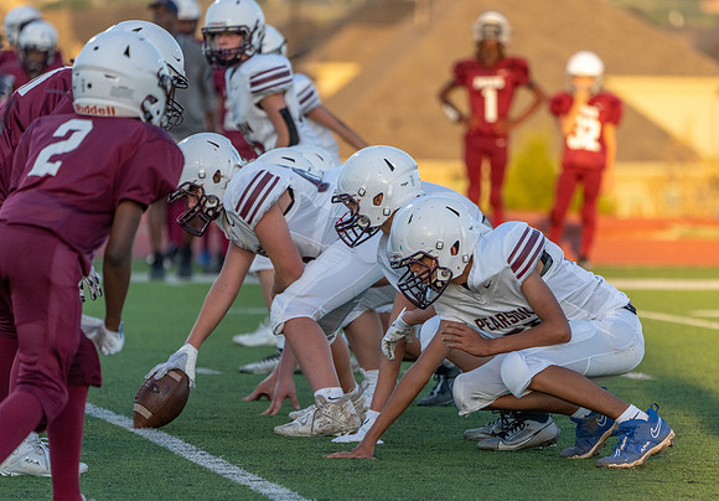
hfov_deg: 5.2
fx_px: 7903
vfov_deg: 3.6
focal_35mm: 390
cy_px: 288
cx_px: 431
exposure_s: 1/1000
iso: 640
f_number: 5.6
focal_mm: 330
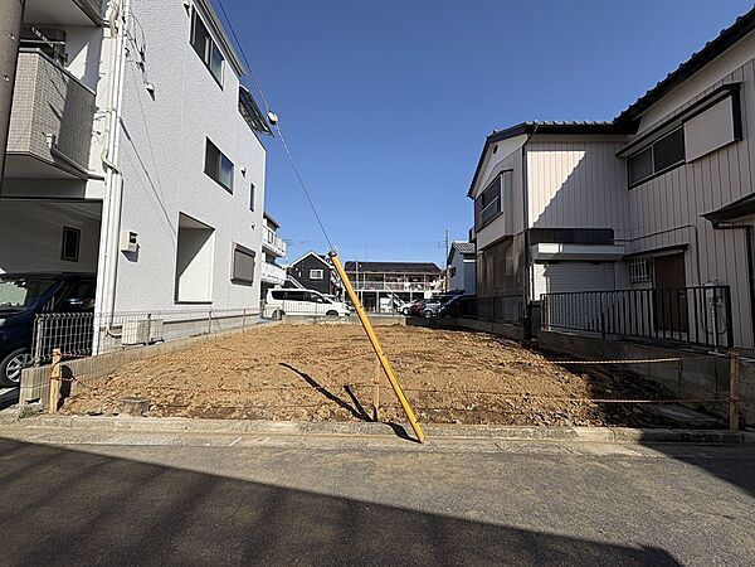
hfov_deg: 102.1
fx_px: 305
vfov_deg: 85.7
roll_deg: -0.4
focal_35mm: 14
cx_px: 378
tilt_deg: +4.5
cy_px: 284
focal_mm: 2.22
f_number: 2.2
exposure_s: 1/2494
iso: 50
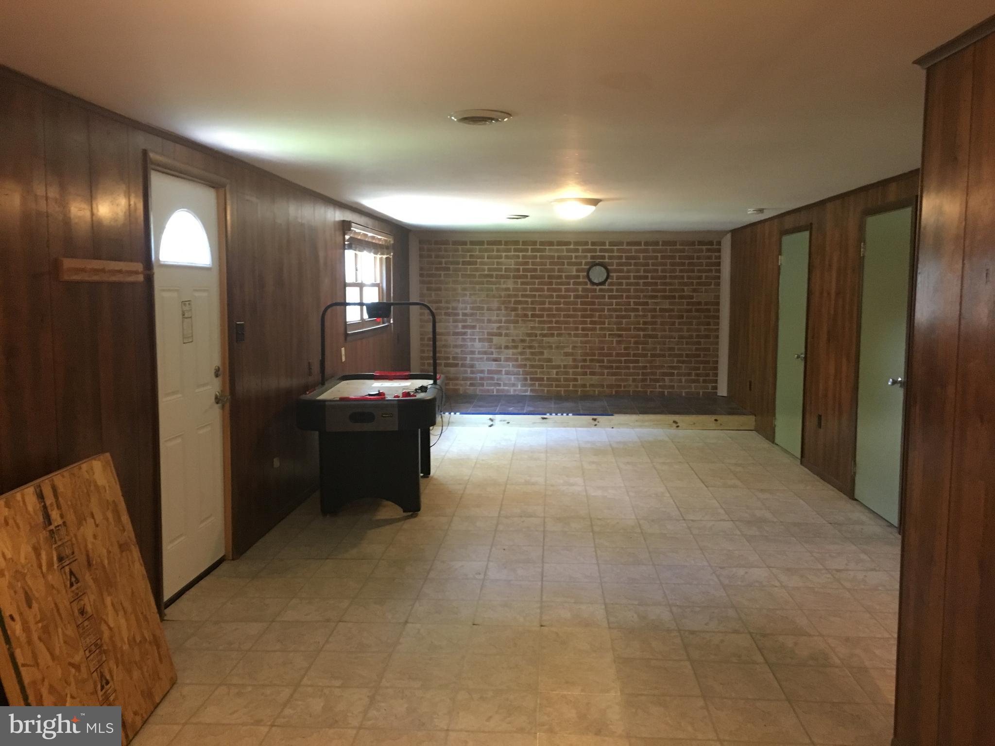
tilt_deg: -4.4
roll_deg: -0.2
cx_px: 498
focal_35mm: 29
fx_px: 834
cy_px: 373
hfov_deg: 61.7
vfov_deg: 48.2
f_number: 2.2
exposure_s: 1/17
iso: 200
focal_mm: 4.15
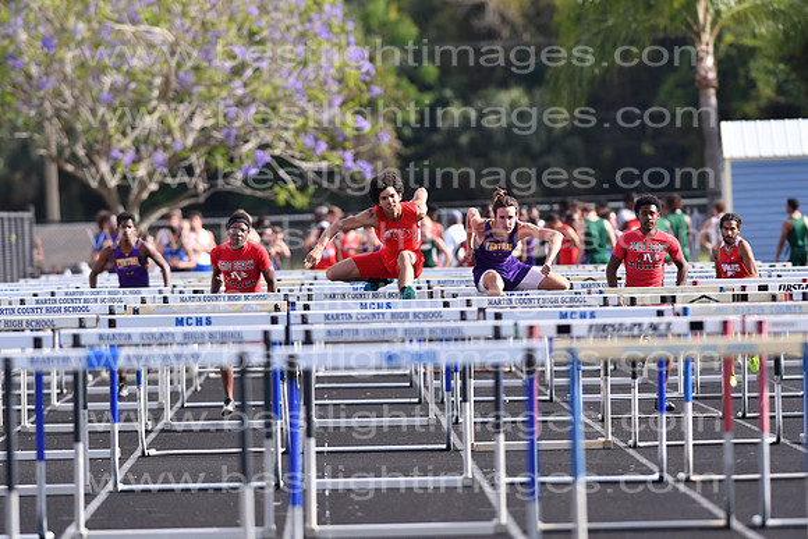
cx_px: 404
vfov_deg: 3.1
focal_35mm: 450
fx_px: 10102
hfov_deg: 4.6
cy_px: 270
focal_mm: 300
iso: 400
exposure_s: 1/3200
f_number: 4
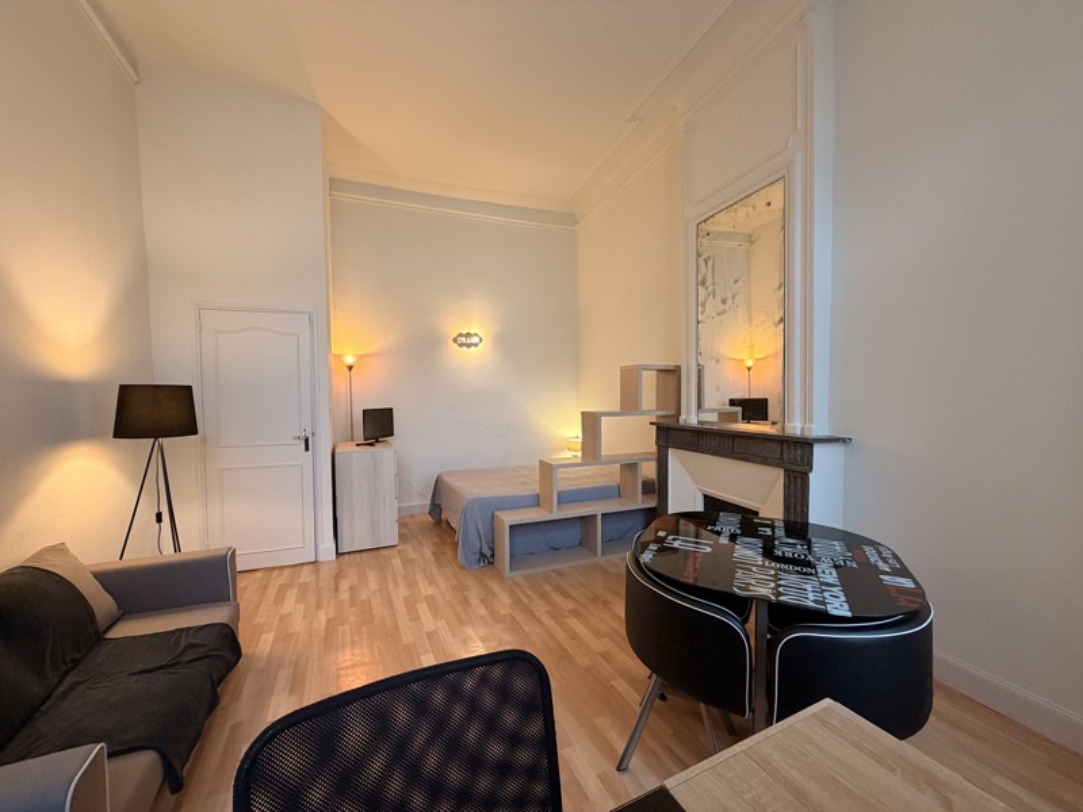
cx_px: 542
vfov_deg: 85.7
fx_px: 438
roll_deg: -0.4
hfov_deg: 102.1
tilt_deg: -2.5
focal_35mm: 14
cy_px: 406
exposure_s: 1/50
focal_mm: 2.22
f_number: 2.2
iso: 320
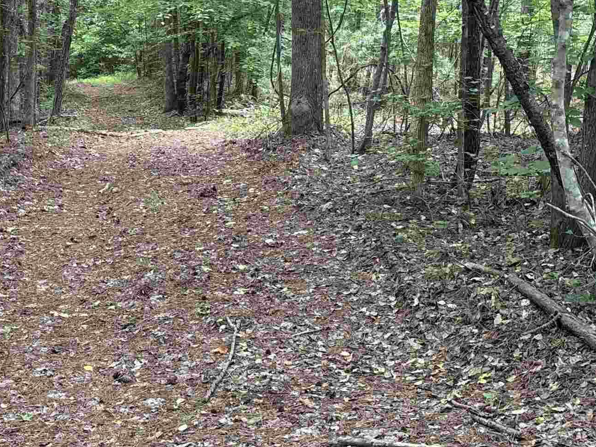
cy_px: 102
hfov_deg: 30.9
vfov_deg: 23.4
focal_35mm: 62
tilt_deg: -8.8
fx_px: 1067
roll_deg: -1.3
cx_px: 188
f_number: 1.6
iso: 125
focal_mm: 5.96
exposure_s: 1/89
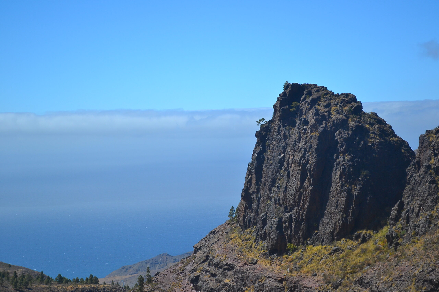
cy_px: 146
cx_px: 220
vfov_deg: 18.2
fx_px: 915
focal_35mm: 75
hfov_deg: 27.0
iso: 400
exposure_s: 1/2500
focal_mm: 50
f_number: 5.6
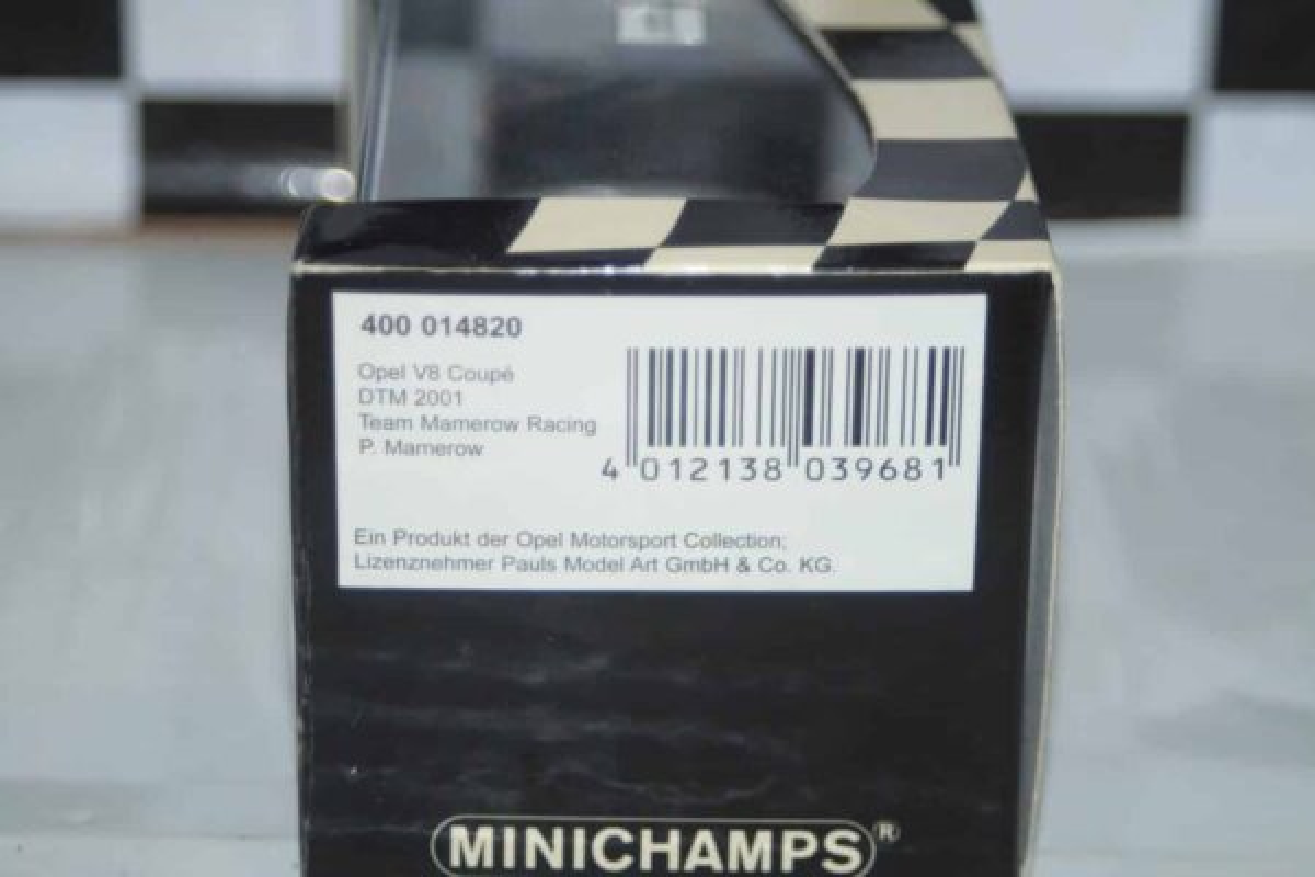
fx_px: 4383
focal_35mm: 120
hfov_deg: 17.1
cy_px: 438
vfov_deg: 11.4
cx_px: 658
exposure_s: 1/80
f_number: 5.6
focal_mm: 80
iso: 400
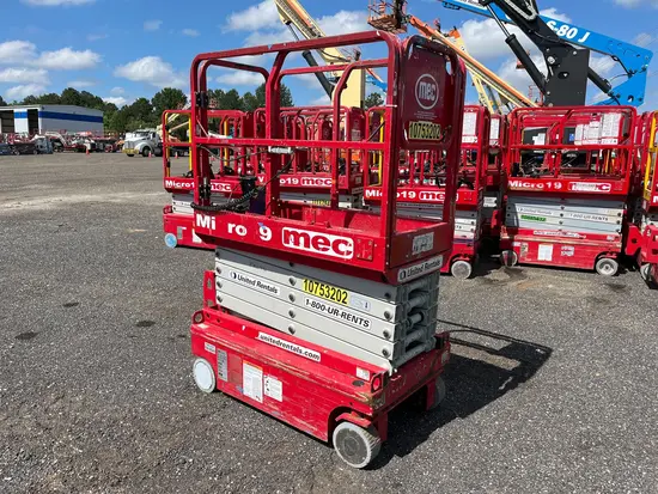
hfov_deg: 67.3
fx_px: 494
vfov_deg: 53.1
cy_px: 247
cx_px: 329
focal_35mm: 26
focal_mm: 5.1
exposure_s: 1/3623
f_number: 1.6
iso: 50
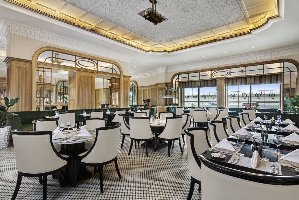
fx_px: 150
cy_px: 100
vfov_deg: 67.4
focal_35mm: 18
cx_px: 150
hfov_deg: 90.0
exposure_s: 3.2
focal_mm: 18
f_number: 11
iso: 200
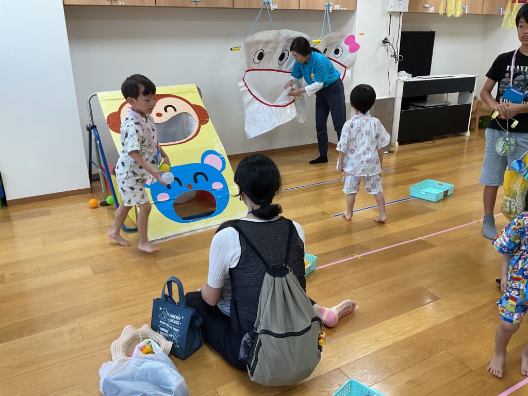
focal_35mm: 29
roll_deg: +0.3
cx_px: 264
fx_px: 442
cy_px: 198
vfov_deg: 48.2
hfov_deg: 61.7
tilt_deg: -19.9
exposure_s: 1/120
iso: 40
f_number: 1.8
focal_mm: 3
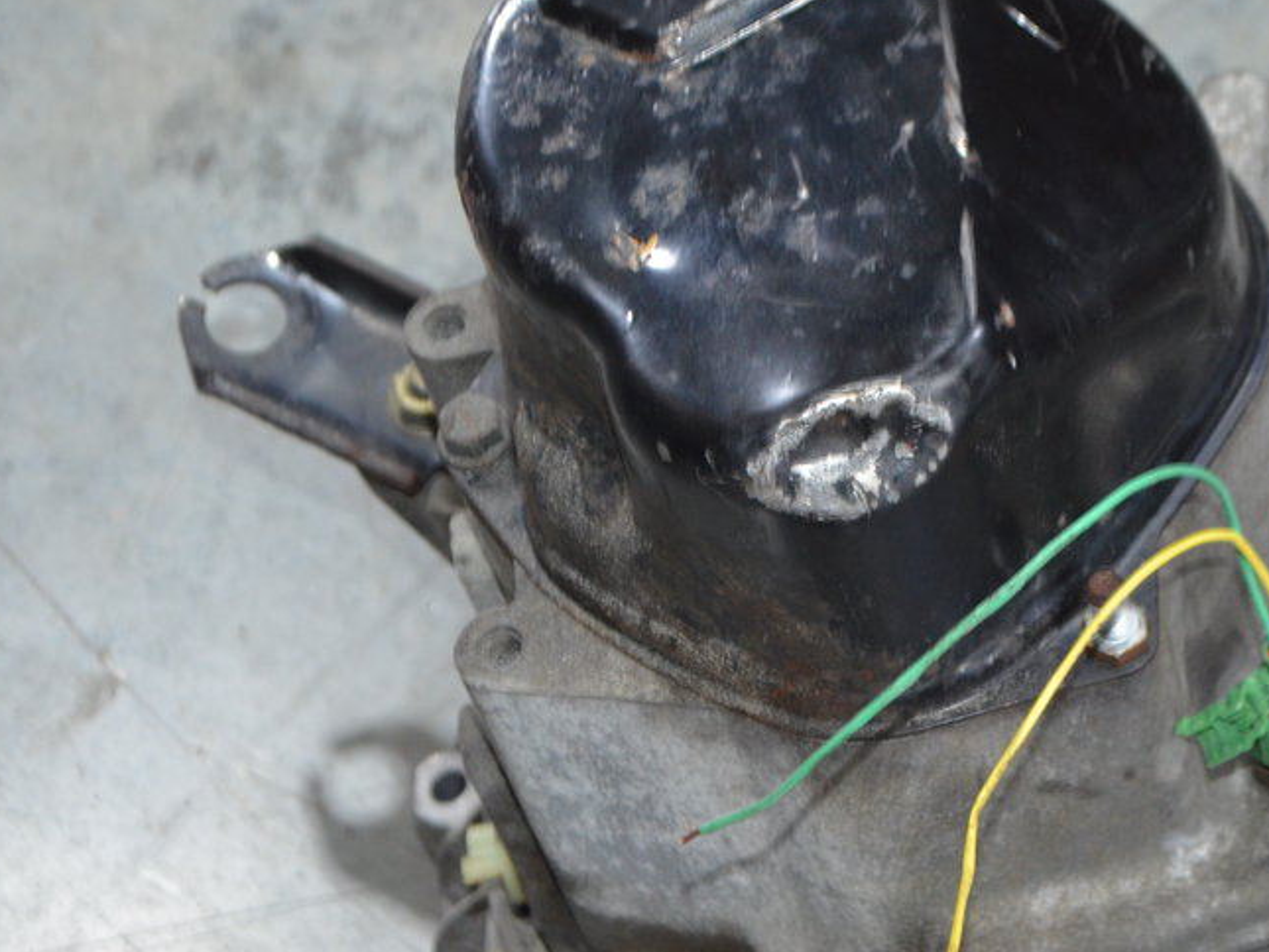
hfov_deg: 20.4
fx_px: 3520
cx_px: 858
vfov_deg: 15.4
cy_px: 328
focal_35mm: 96
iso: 1600
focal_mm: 42
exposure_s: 1/60
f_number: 5.3
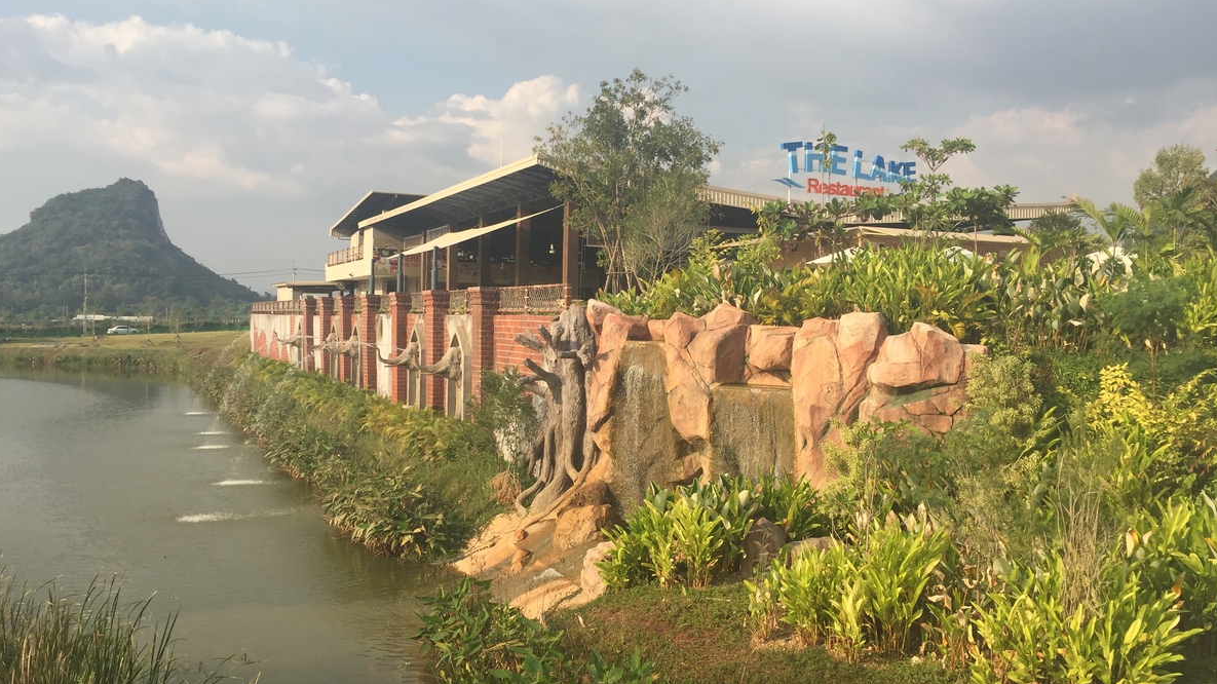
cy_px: 335
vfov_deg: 36.7
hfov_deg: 61.0
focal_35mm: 32
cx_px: 611
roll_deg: -3.1
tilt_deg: -1.2
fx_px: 1032
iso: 32
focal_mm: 4.15
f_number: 2.2
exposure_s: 1/1412
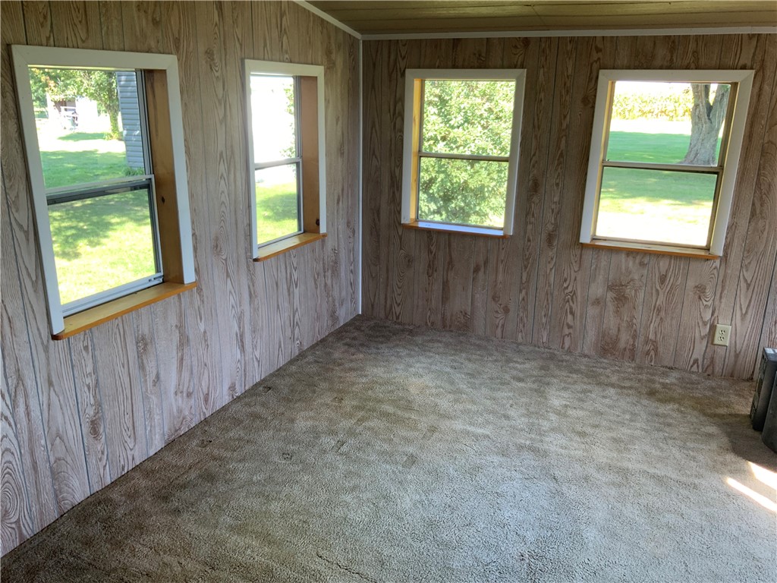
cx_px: 388
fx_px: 651
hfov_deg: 61.7
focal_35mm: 29
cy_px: 292
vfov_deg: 48.2
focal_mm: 3
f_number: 1.8
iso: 40
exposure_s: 1/60
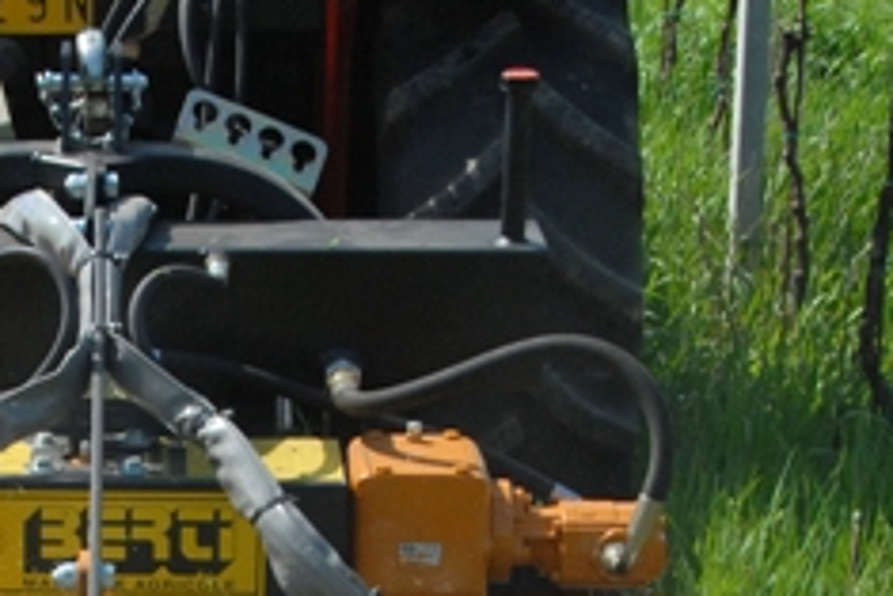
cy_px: 767
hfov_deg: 12.9
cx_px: 141
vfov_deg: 8.6
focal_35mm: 158
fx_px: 3922
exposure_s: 1/400
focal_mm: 32
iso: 400
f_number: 10
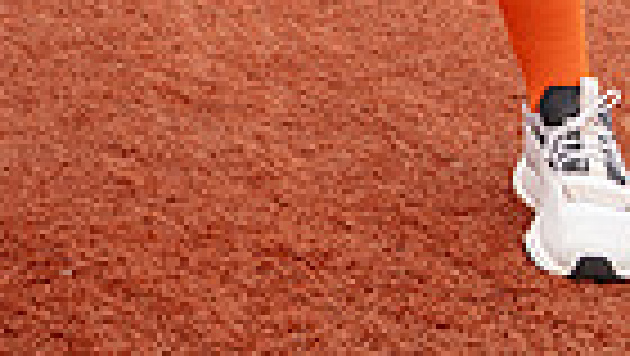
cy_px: -541
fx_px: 1973
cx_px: 27
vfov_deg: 9.1
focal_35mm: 118
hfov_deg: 17.8
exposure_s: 1/250
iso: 64
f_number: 5
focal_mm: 35
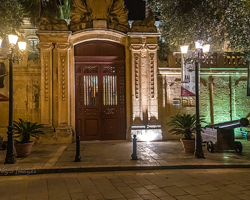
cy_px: 99
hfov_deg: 57.2
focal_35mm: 31
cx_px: 118
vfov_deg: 47.1
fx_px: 229
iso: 6400
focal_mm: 18
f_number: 3.5
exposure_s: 1/30
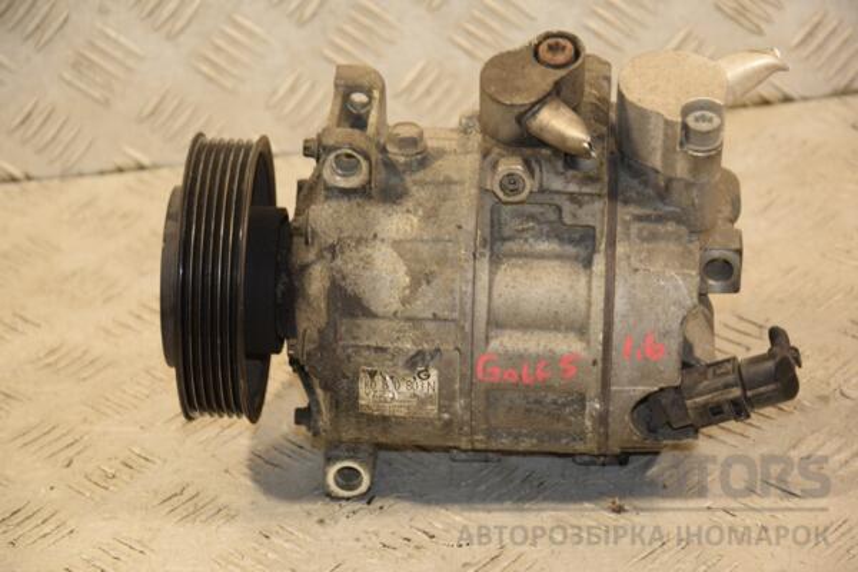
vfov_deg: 10.2
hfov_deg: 15.2
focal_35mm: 135
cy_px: 286
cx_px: 429
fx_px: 3217
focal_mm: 90
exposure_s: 1/125
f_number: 5.6
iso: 800
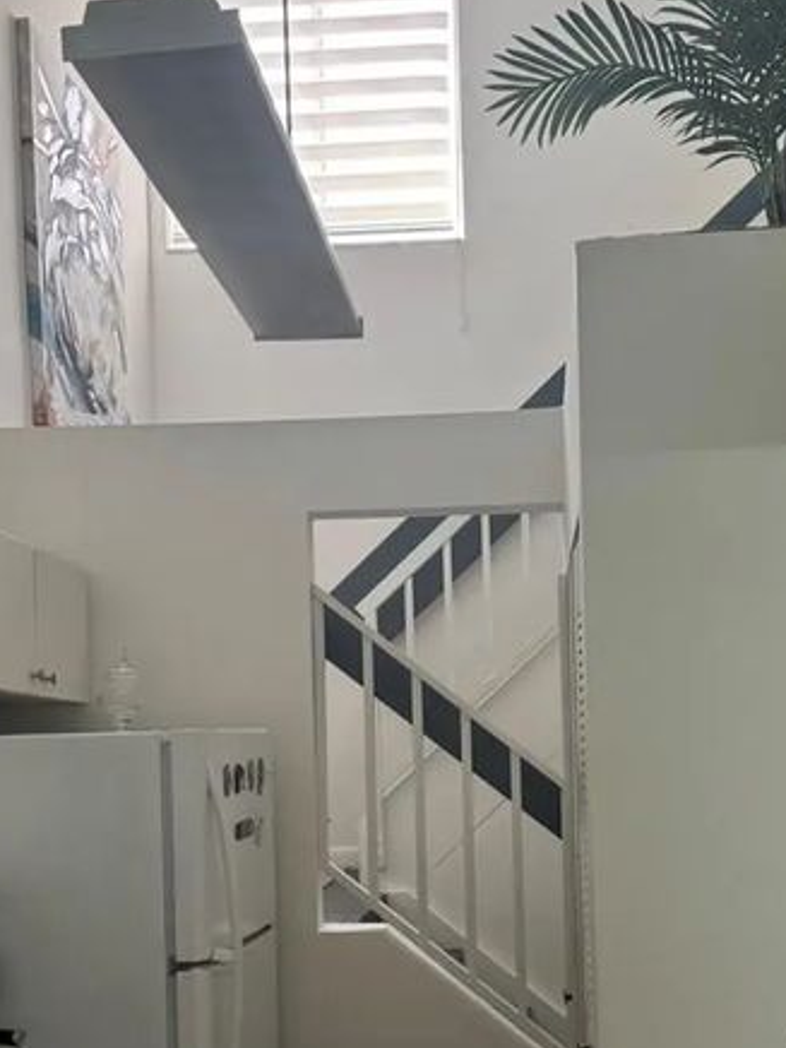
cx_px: 435
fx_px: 1423
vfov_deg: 39.5
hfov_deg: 30.9
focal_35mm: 47
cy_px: 761
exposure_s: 1/60
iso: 125
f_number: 1.78
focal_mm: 6.76
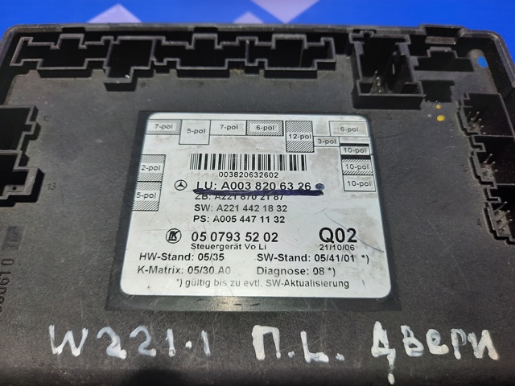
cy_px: 193
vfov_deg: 54.9
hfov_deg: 69.4
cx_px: 258
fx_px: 372
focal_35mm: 25
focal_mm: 4.6
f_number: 2
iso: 32
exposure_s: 1/100
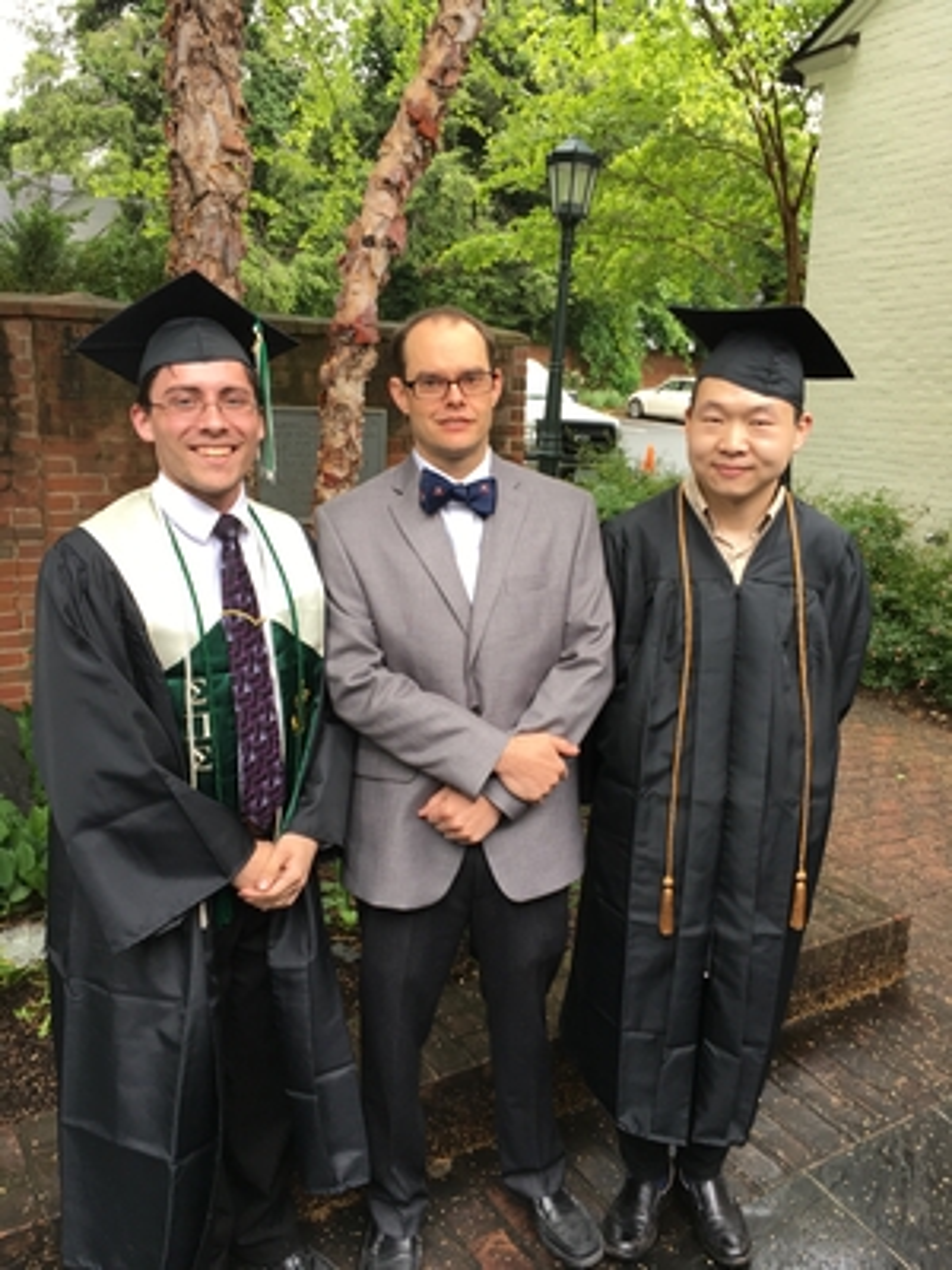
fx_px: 1063
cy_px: 635
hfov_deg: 48.2
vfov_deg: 61.7
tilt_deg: -11.6
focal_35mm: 29
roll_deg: +0.1
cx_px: 476
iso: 40
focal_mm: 4.15
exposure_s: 1/120
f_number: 2.2
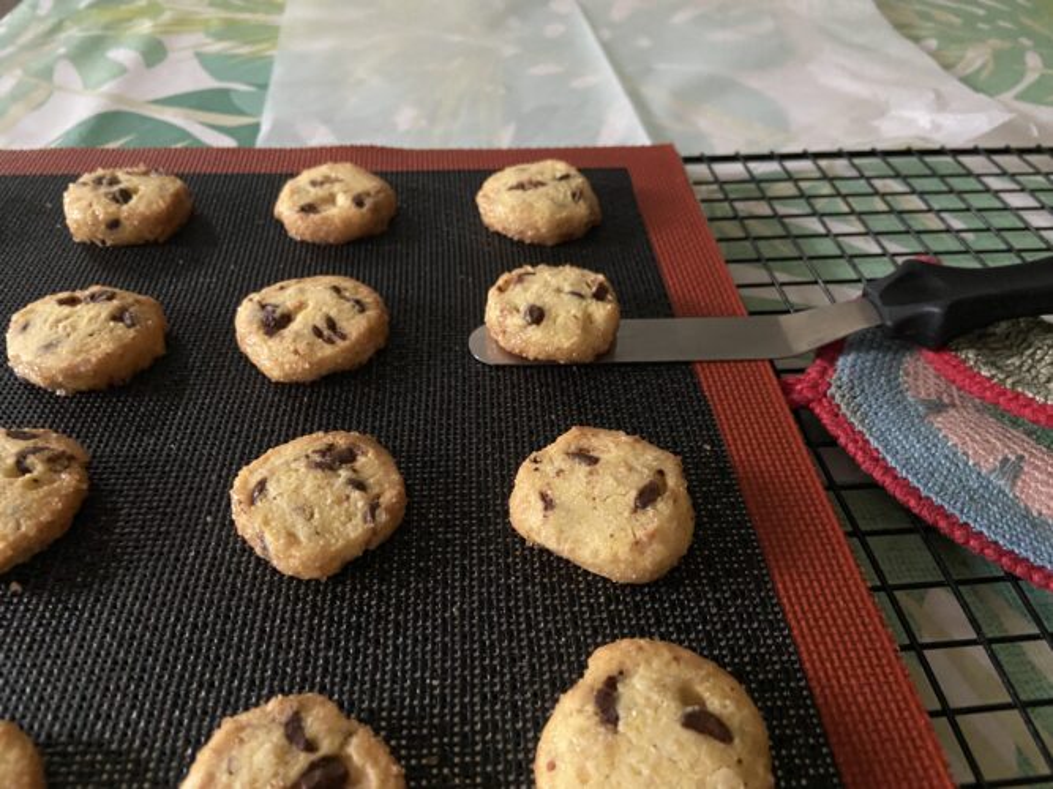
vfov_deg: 53.0
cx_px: 526
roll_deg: -0.7
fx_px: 791
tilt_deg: -43.7
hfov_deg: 67.3
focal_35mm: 26
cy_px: 394
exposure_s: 1/25
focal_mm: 4.25
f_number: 1.8
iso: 800
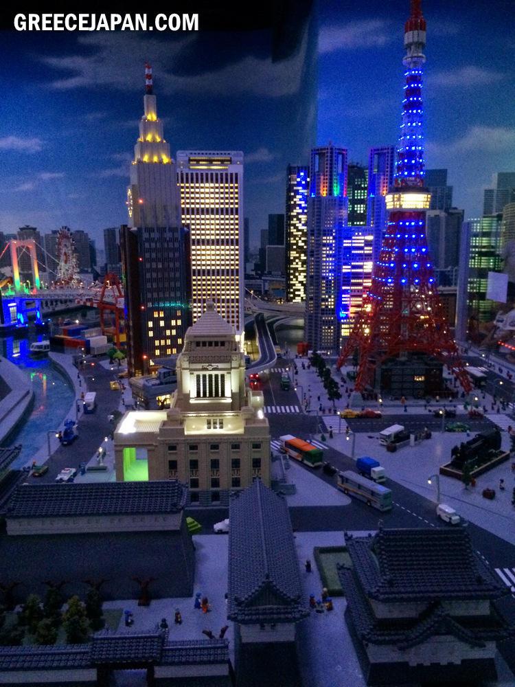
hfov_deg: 46.8
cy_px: 344
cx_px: 258
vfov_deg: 60.0
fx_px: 595
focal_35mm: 30
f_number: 2.2
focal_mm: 4.12
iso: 400
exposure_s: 1/15
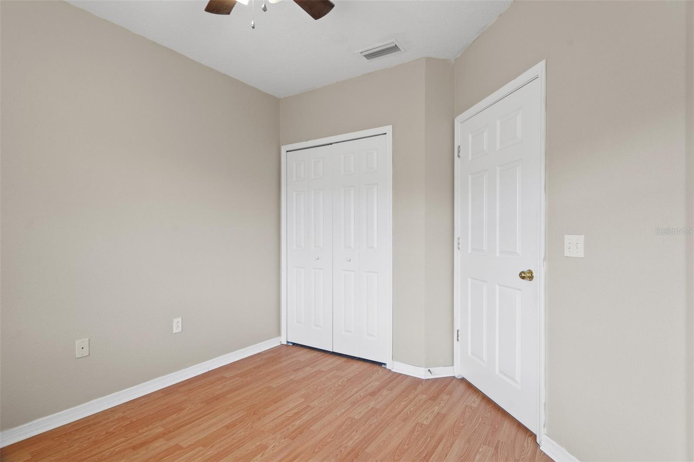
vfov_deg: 70.4
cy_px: 231
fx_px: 328
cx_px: 347
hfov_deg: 93.3
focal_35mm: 17
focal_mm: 17
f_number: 8
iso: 320
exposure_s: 1
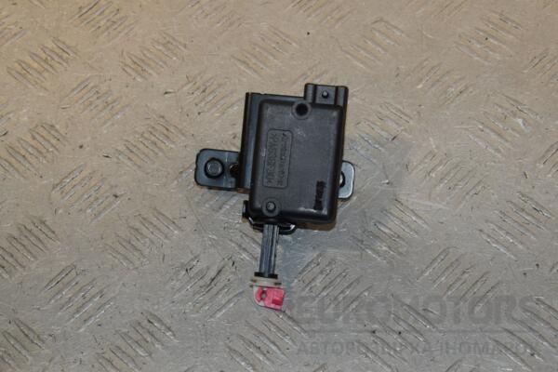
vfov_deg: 17.5
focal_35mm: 78
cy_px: 186
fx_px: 1209
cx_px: 279
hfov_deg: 26.0
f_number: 10
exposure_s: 1/200
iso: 800
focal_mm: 52
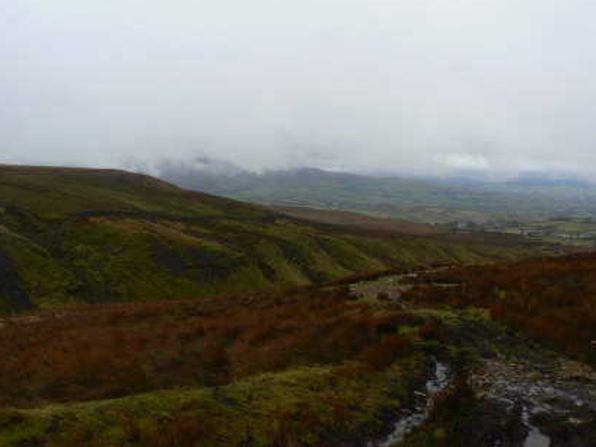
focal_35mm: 38
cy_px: 214
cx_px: 309
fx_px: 654
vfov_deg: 37.7
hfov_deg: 49.0
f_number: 5.6
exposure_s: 1/160
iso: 80
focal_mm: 6
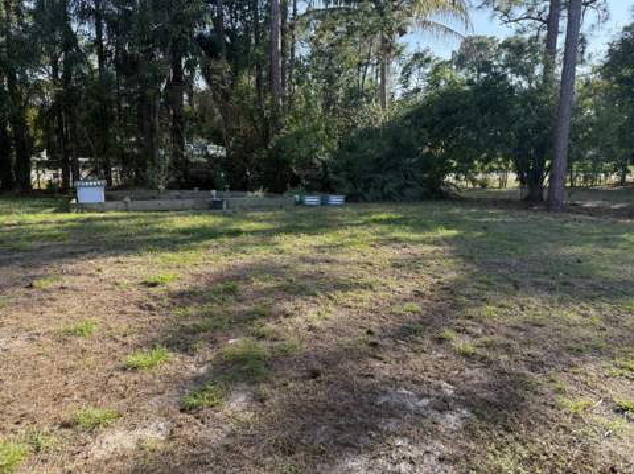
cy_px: 237
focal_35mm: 24
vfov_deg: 56.7
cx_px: 317
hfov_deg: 71.7
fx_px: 439
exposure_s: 1/955
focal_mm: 6.76
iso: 100
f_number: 1.78
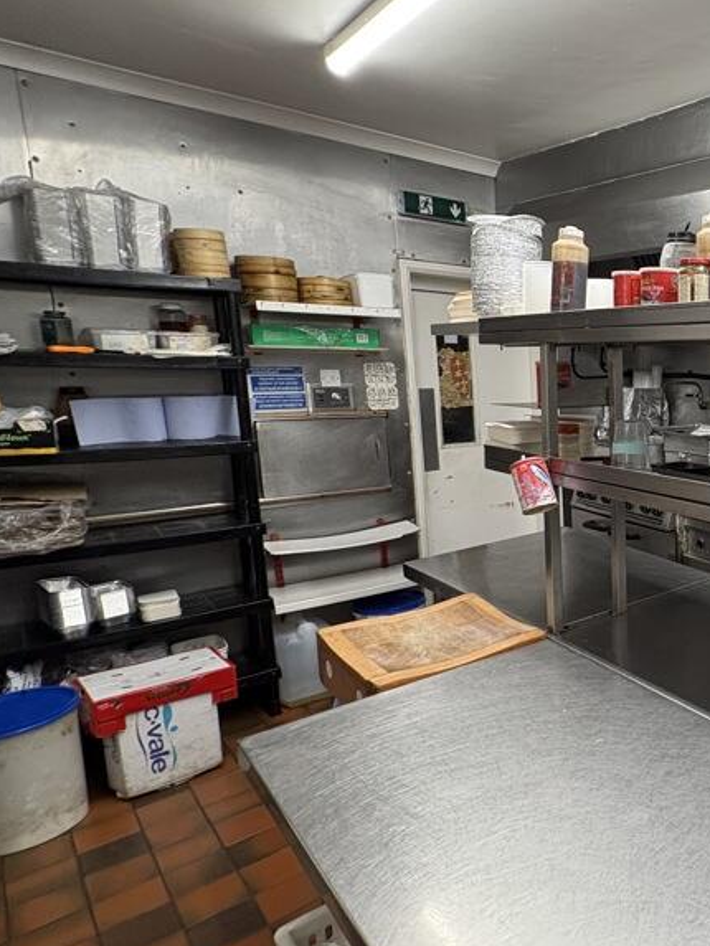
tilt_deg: -10.2
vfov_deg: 69.4
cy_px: 487
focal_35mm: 25
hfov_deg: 43.9
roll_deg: -1.3
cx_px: 760
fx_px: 683
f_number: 2.2
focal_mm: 2.22
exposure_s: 1/50
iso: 160
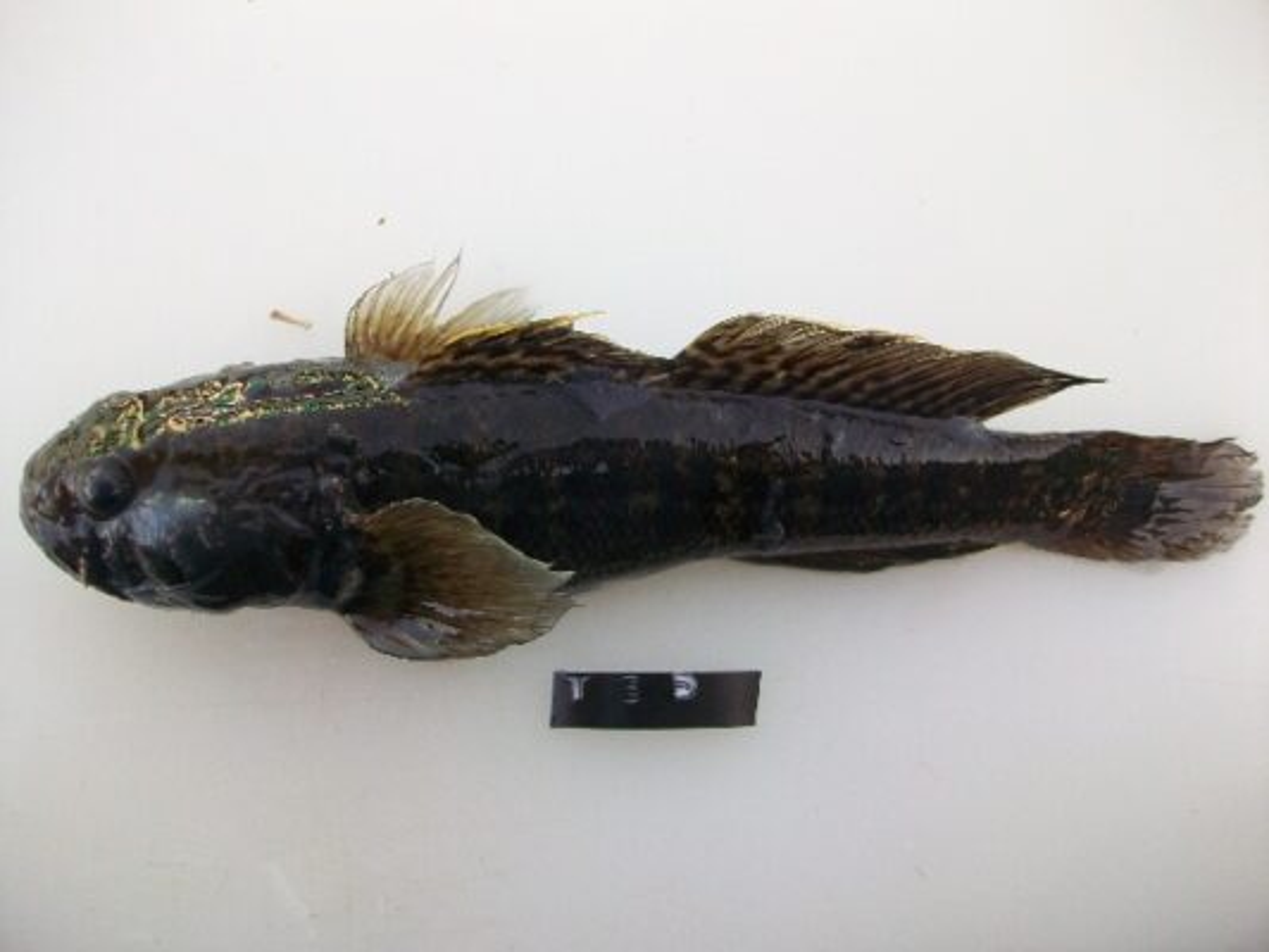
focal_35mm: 32
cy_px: 476
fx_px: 1173
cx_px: 634
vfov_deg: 44.2
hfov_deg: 56.8
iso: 64
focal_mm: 5.7
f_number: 2.8
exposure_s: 1/125
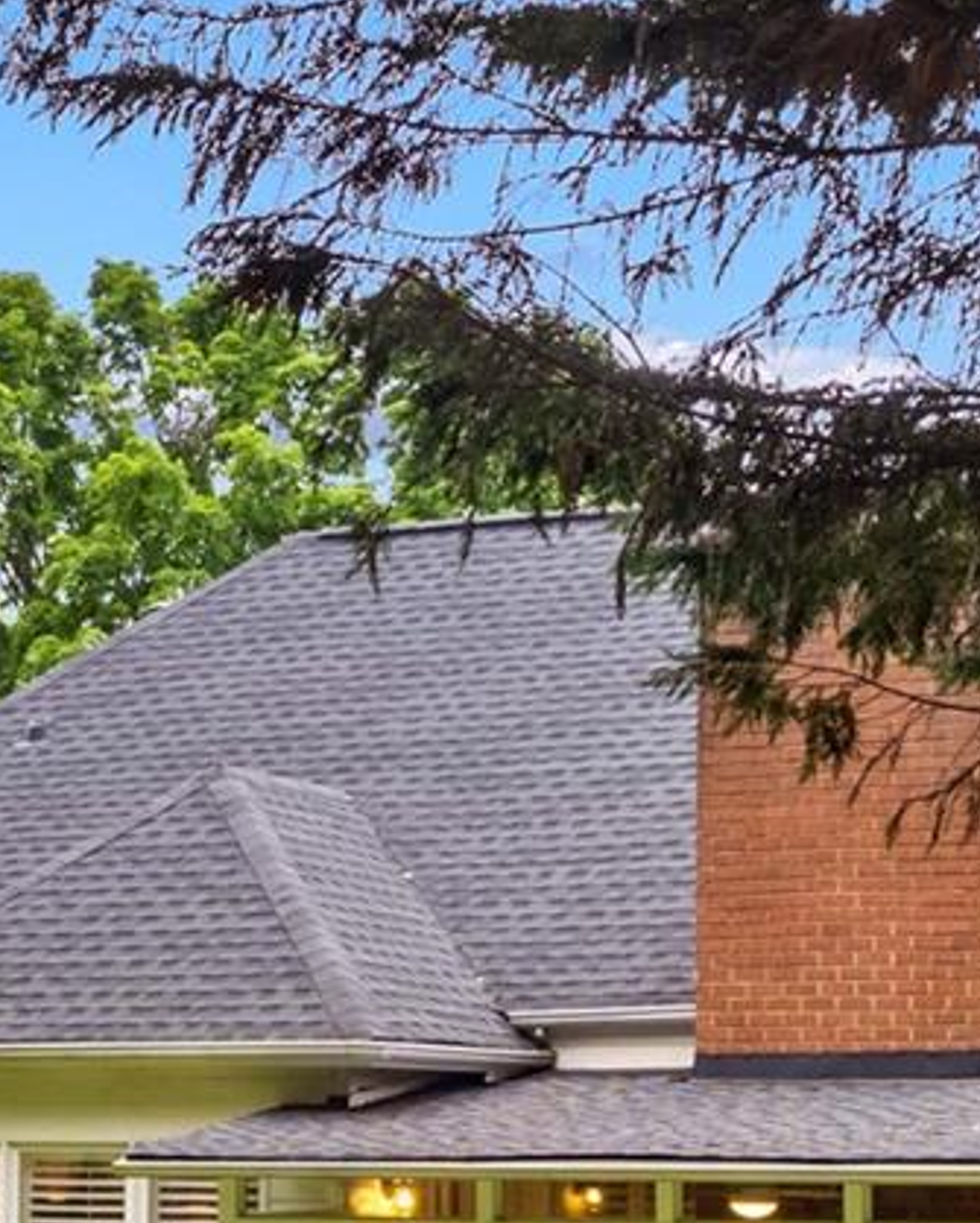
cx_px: 64
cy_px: 1122
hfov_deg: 15.1
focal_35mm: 101
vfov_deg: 18.6
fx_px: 3658
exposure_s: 1/60
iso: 100
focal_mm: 8.38
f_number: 2.8
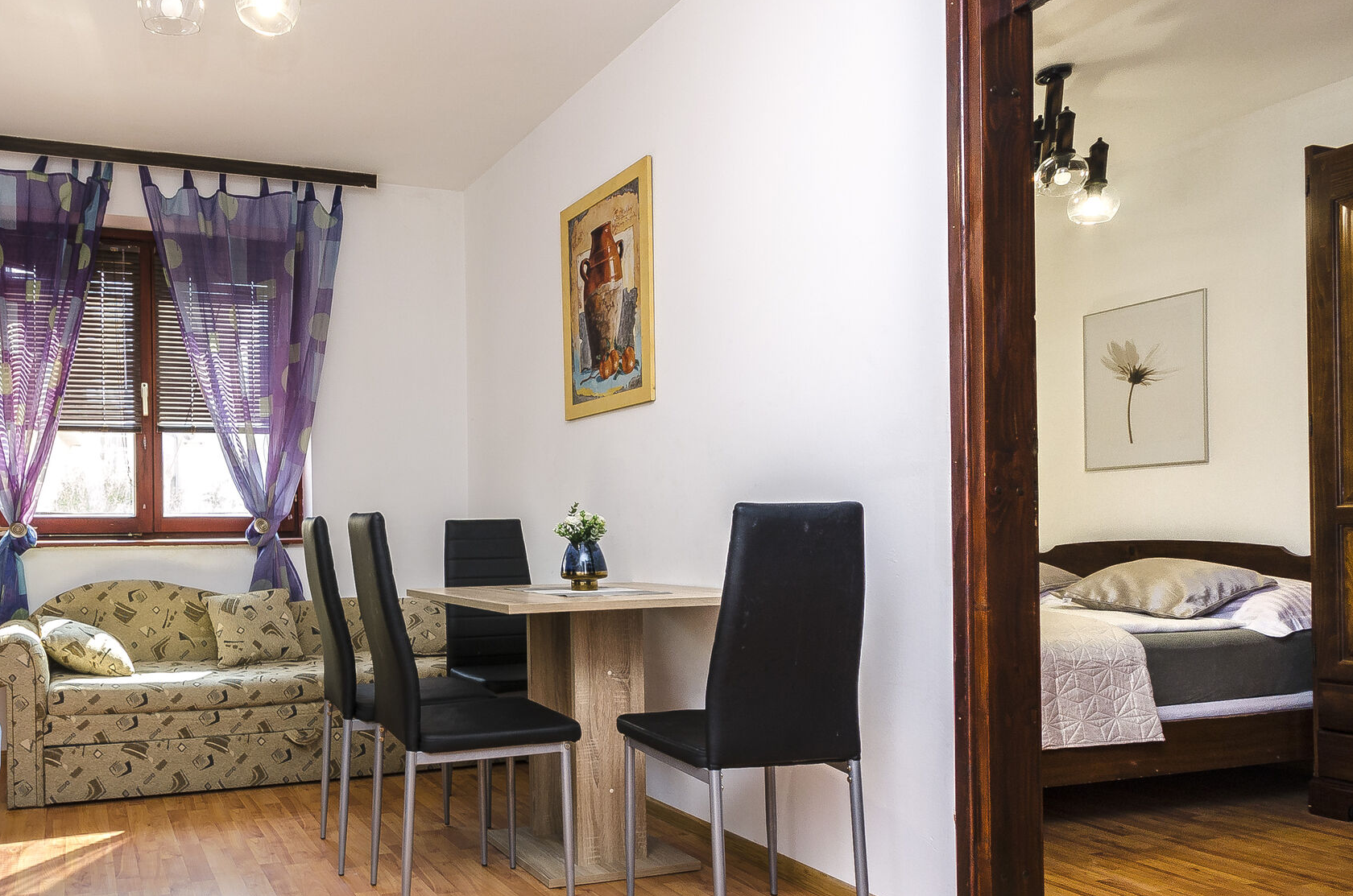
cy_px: 537
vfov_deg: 50.8
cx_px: 359
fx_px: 938
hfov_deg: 67.6
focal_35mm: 25
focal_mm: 10
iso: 160
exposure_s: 1/15
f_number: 7.1
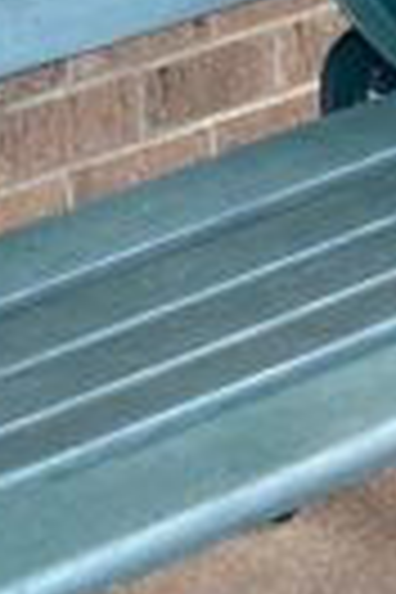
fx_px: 3448
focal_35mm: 209
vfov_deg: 8.7
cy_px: -972
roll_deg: +2.6
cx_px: -896
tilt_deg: +0.7
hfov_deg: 6.0
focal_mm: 4.25
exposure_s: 1/121
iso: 80
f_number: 1.8
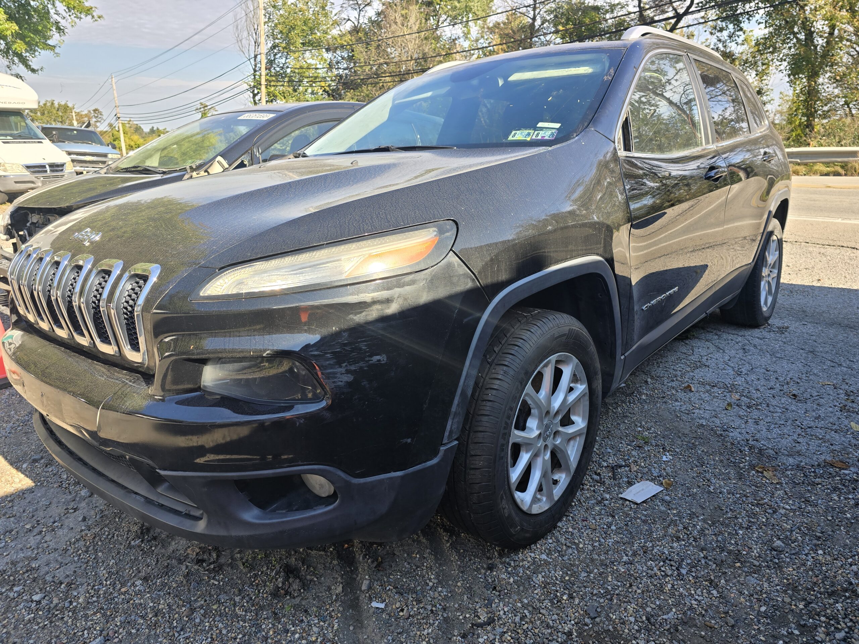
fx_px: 571
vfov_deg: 58.9
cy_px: 322
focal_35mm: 23
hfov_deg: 73.9
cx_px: 430
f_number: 1.7
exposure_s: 1/296
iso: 12
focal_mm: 6.3
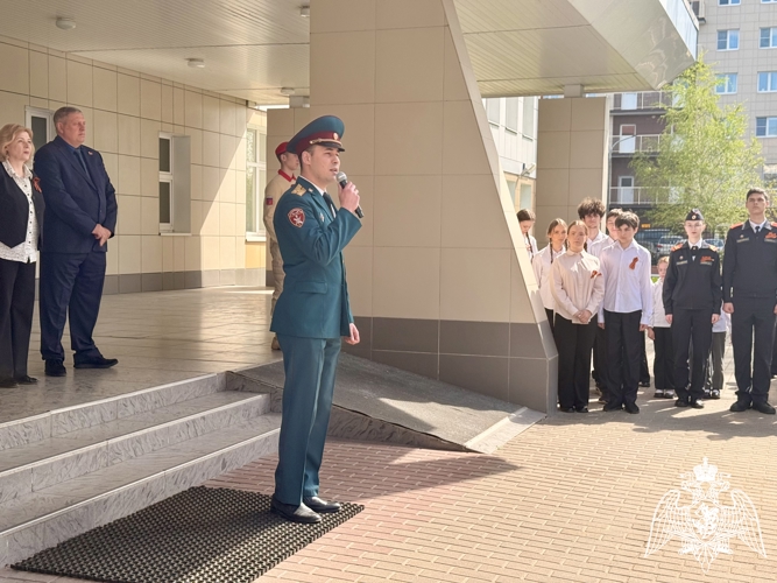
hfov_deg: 39.7
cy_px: 292
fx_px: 1077
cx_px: 388
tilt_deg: -2.5
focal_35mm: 48
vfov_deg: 30.3
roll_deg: -0.8
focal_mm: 6.76
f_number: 1.78
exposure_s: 1/1353
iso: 64
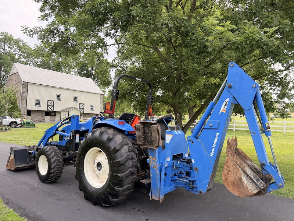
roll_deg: -2.5
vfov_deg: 56.8
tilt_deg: +3.2
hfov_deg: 71.6
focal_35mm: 24
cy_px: 110
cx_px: 147
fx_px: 204
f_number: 1.78
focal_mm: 6.76
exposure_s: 1/1337
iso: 100
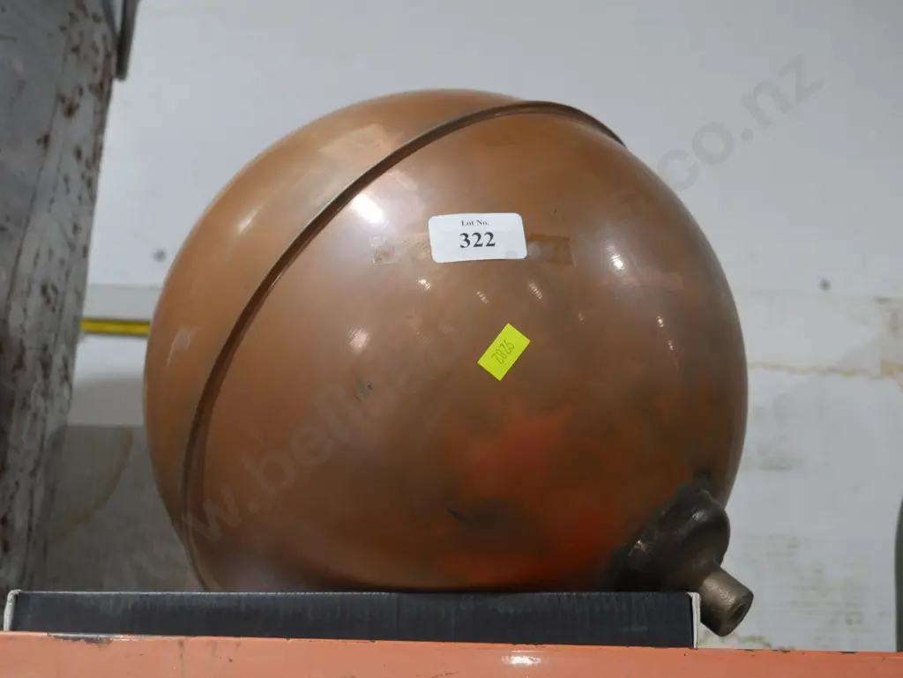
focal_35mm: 46
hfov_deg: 41.2
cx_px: 452
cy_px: 339
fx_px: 1201
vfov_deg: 31.5
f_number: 5.1
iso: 1000
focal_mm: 23
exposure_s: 1/60
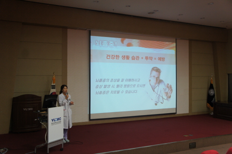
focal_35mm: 33
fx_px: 212
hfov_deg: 57.3
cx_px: 116
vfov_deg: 39.9
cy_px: 77
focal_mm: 22
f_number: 4
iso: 640
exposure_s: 1/40
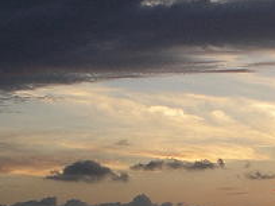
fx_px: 1152
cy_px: 250
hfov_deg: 13.5
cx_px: 248
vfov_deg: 10.1
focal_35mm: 145
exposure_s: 1/192
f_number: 3
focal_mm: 7.8
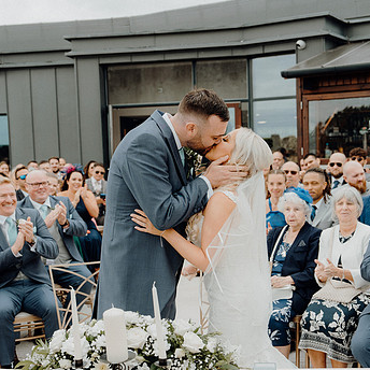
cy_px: 200
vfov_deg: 32.2
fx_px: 641
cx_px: 182
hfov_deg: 32.2
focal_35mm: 53
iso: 125
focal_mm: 37
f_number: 3.5
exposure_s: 1/400
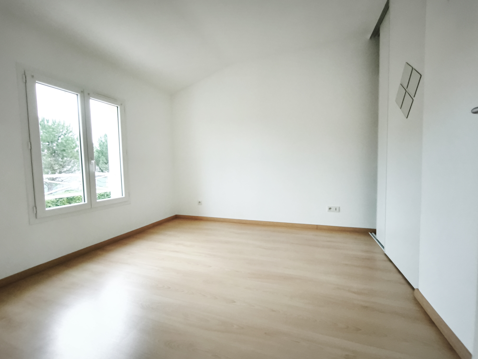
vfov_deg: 81.7
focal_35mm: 15
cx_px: 239
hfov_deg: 98.2
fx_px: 207
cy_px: 180
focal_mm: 1.91
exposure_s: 1/125
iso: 2000
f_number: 2.2
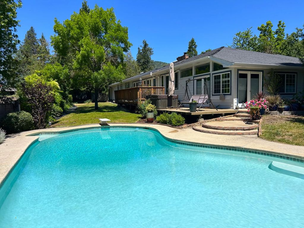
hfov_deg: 67.3
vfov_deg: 53.1
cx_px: 152
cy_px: 114
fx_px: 228
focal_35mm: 26
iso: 50
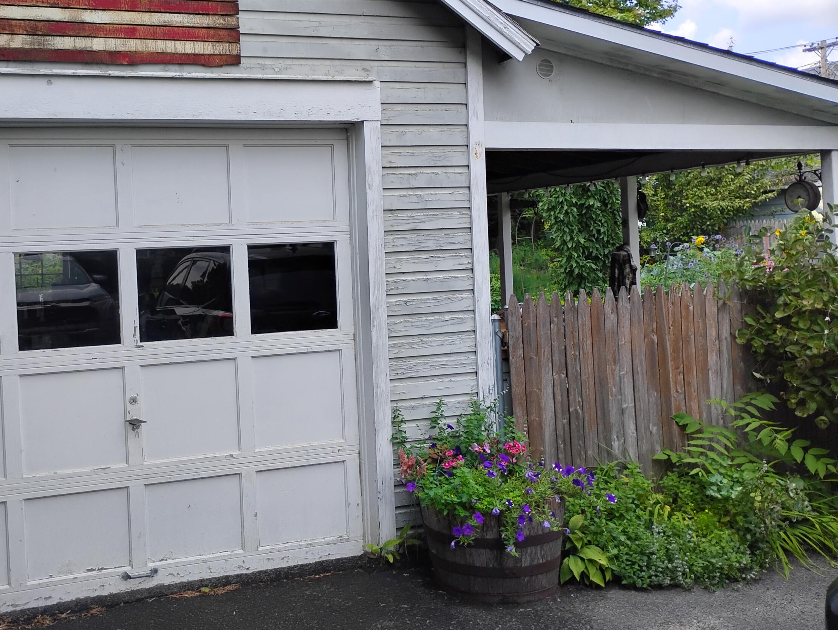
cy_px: 268
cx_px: 274
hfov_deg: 48.0
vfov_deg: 37.7
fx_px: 921
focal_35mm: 38
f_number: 1.8
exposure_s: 1/429
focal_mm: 4.26
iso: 100
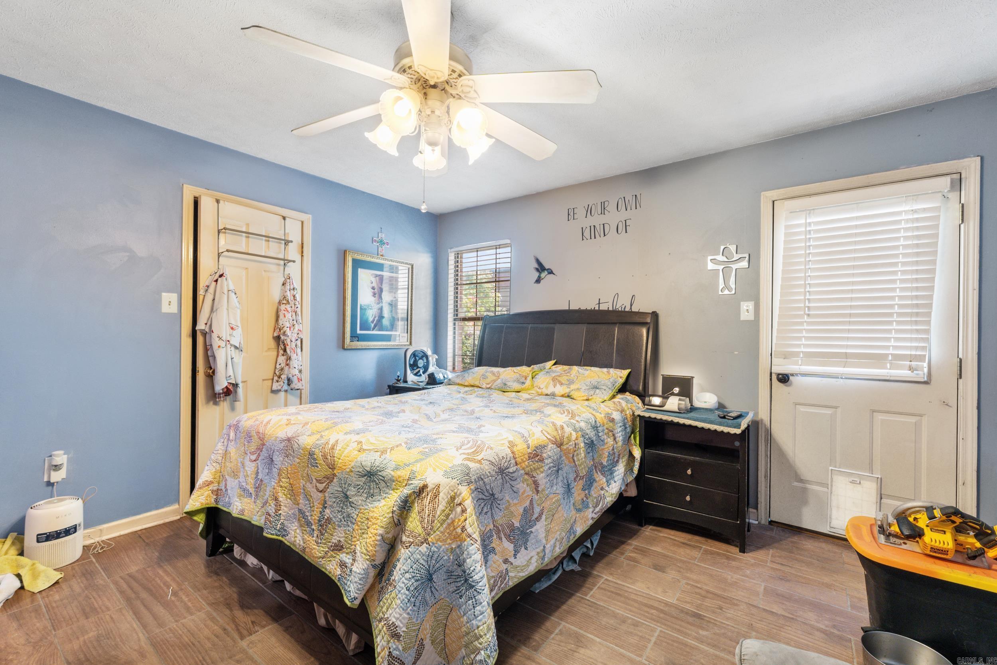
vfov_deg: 77.3
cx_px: 498
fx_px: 415
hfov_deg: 100.4
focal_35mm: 15
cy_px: 332
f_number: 6.3
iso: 400
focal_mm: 10
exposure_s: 1/60
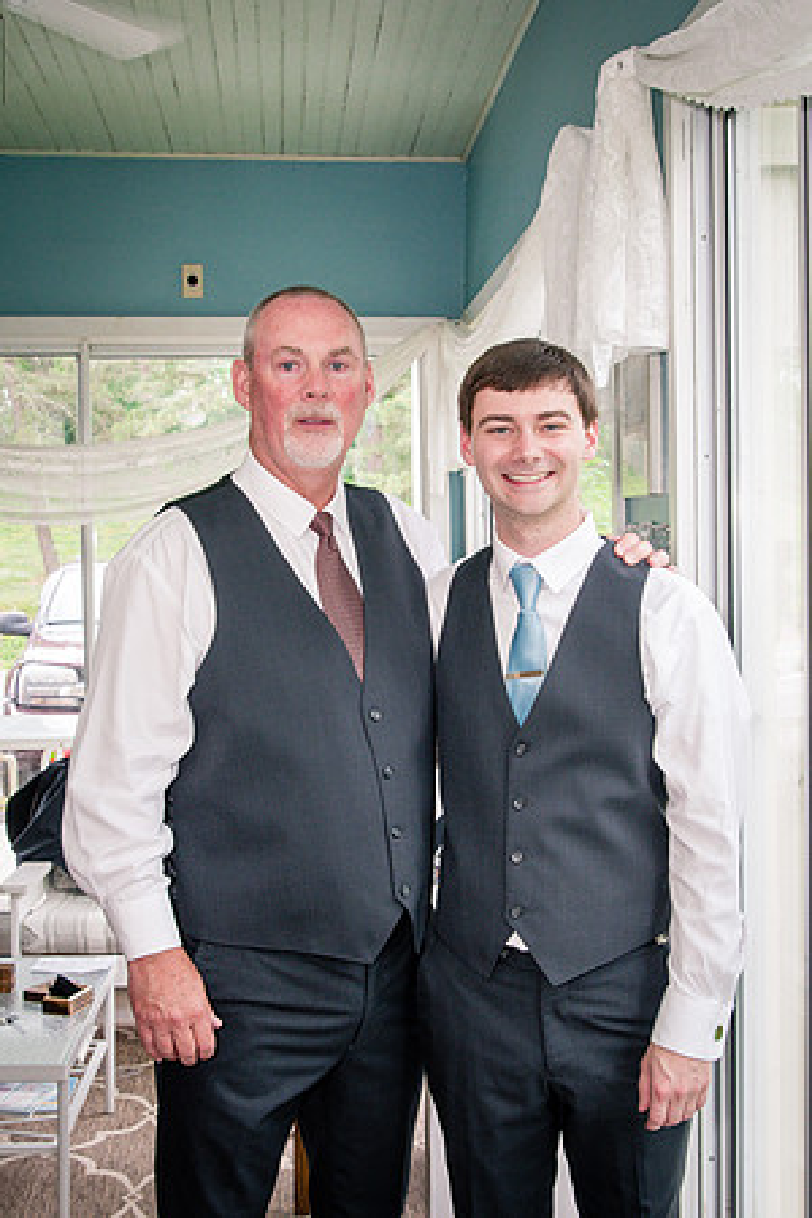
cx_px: 406
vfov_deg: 41.1
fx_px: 1624
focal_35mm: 48
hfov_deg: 28.1
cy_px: 609
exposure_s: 1/60
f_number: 10
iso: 1250
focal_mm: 32
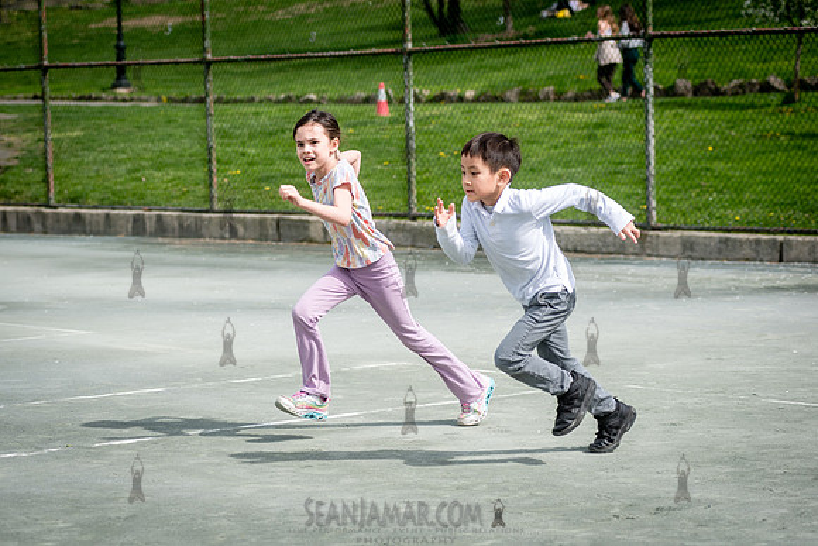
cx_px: 353
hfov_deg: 18.9
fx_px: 2454
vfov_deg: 12.7
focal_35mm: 108
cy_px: 294
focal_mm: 92
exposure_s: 1/800
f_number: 4
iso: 100
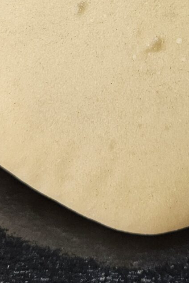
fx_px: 606
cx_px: 125
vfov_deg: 23.8
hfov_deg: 17.7
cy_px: -61
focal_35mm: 77
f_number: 1.8
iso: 320
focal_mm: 5.4
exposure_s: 1/100
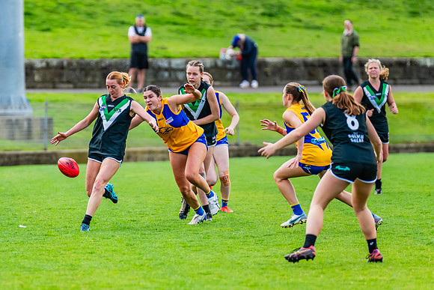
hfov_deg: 4.8
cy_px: 155
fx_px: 5151
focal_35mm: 427
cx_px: 119
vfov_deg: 3.2
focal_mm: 290
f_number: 4.5
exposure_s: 1/1600
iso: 800
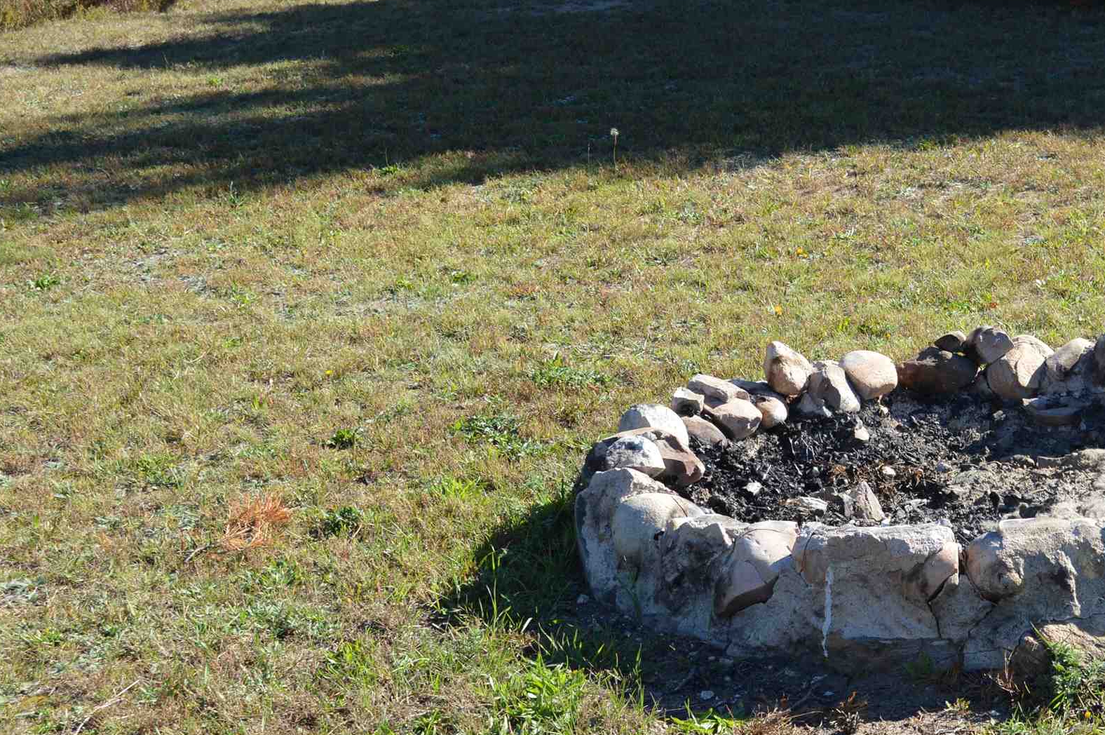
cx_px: 868
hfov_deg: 26.2
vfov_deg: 17.9
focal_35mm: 76
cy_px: 379
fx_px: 2331
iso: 100
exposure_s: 1/200
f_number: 7.1
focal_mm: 26
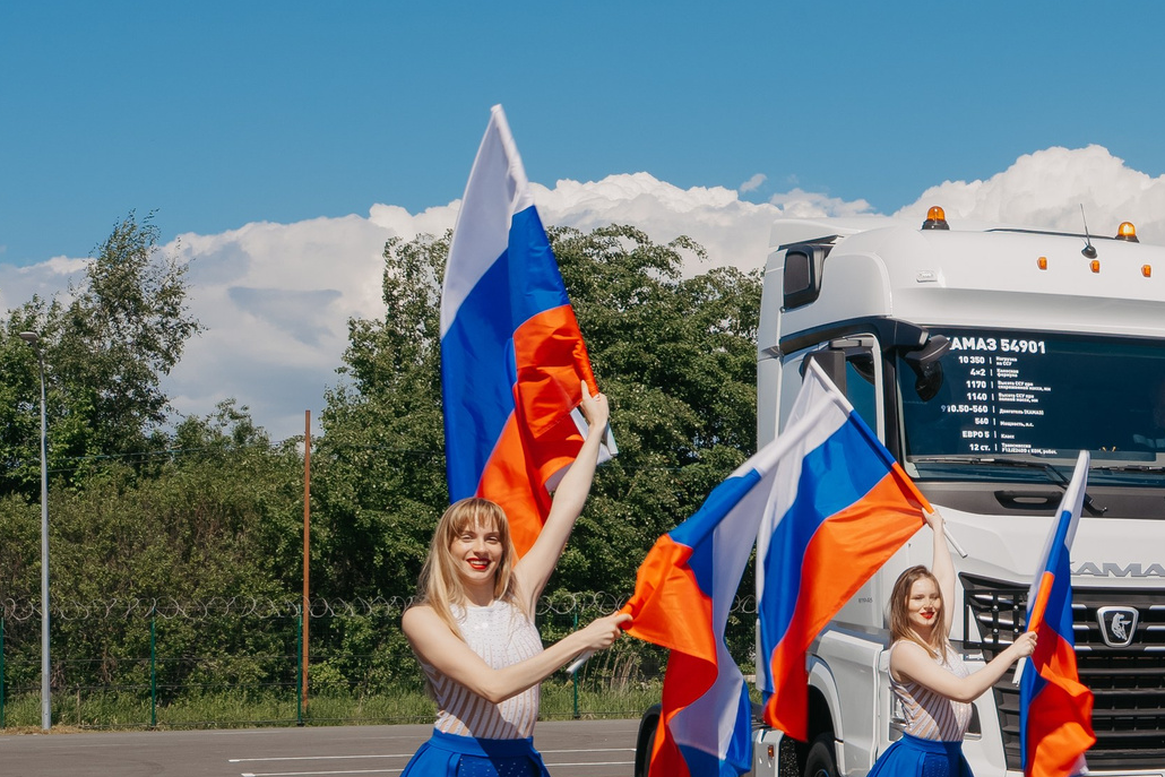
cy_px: 581
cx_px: 1388
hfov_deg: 22.8
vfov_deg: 16.6
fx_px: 2654
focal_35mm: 82
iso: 160
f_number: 16
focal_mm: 33
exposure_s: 1/125
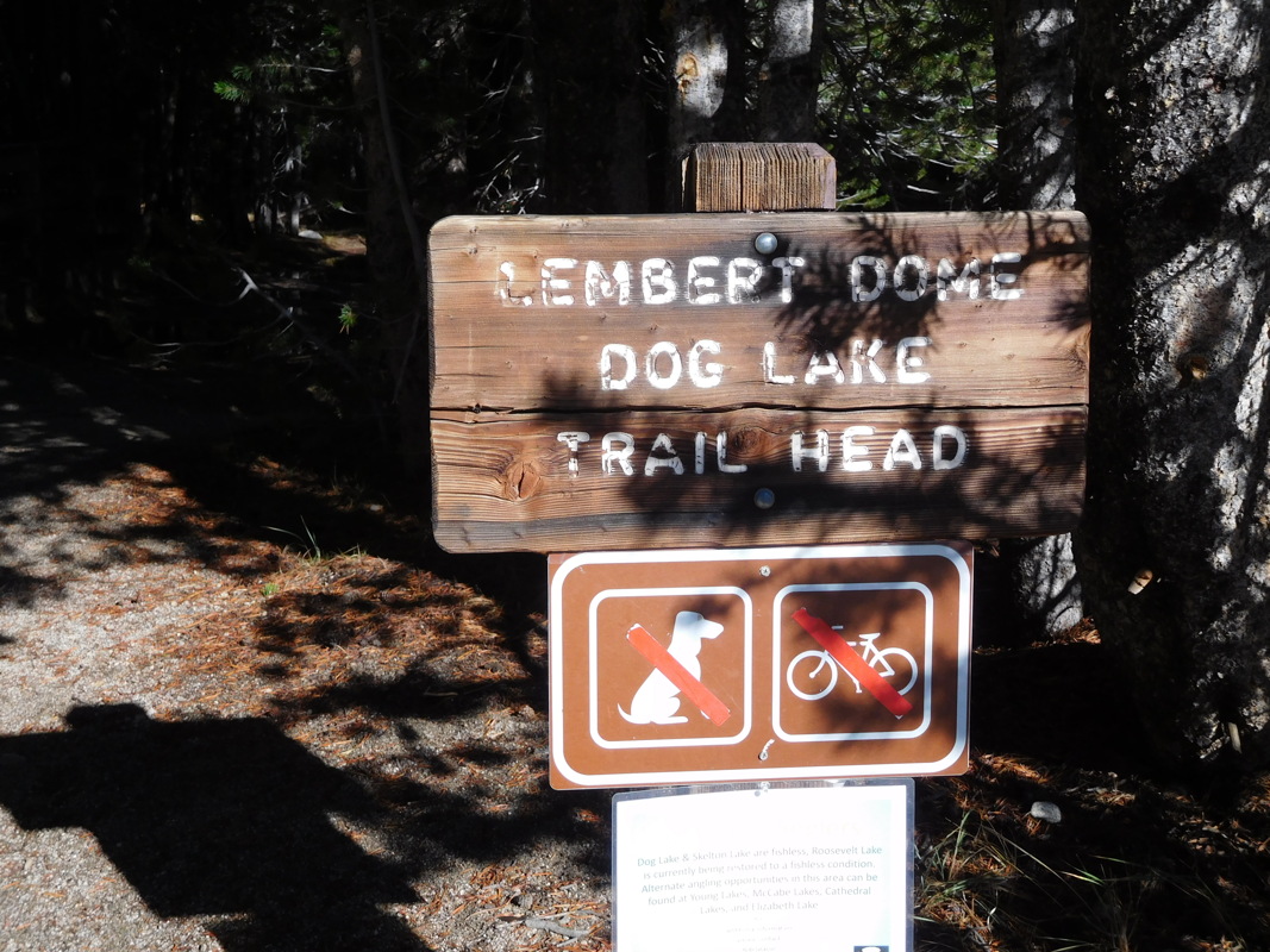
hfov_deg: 42.1
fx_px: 1651
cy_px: 476
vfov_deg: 32.2
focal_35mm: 45
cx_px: 635
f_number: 4
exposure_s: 1/800
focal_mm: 8
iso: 125
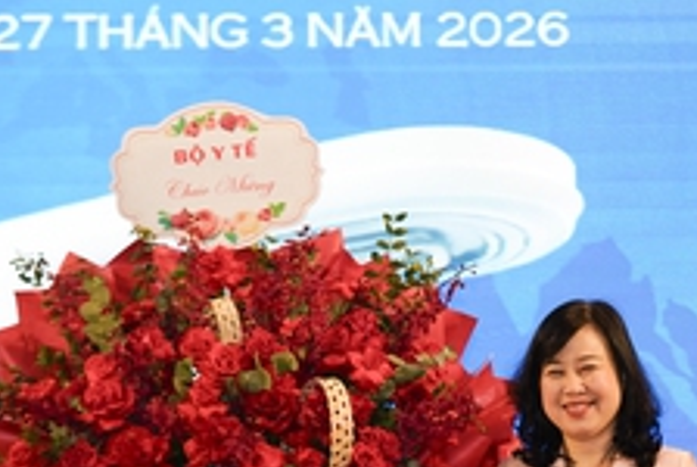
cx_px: 485
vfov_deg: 4.5
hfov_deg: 6.7
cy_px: 593
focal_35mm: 306
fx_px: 5932
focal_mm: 94
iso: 800
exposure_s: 1/200
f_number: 2.8
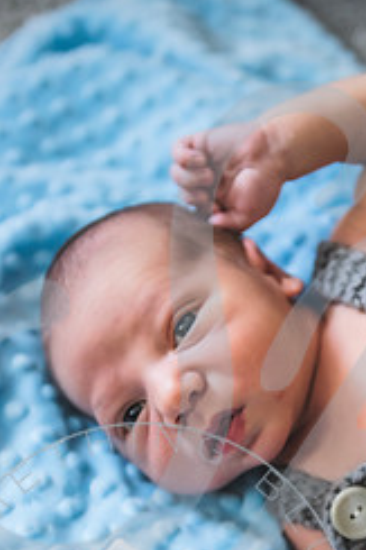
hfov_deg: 13.5
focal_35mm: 101
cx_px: 245
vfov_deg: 20.0
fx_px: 1542
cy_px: 460
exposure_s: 1/100
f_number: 2.8
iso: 2500
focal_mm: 55
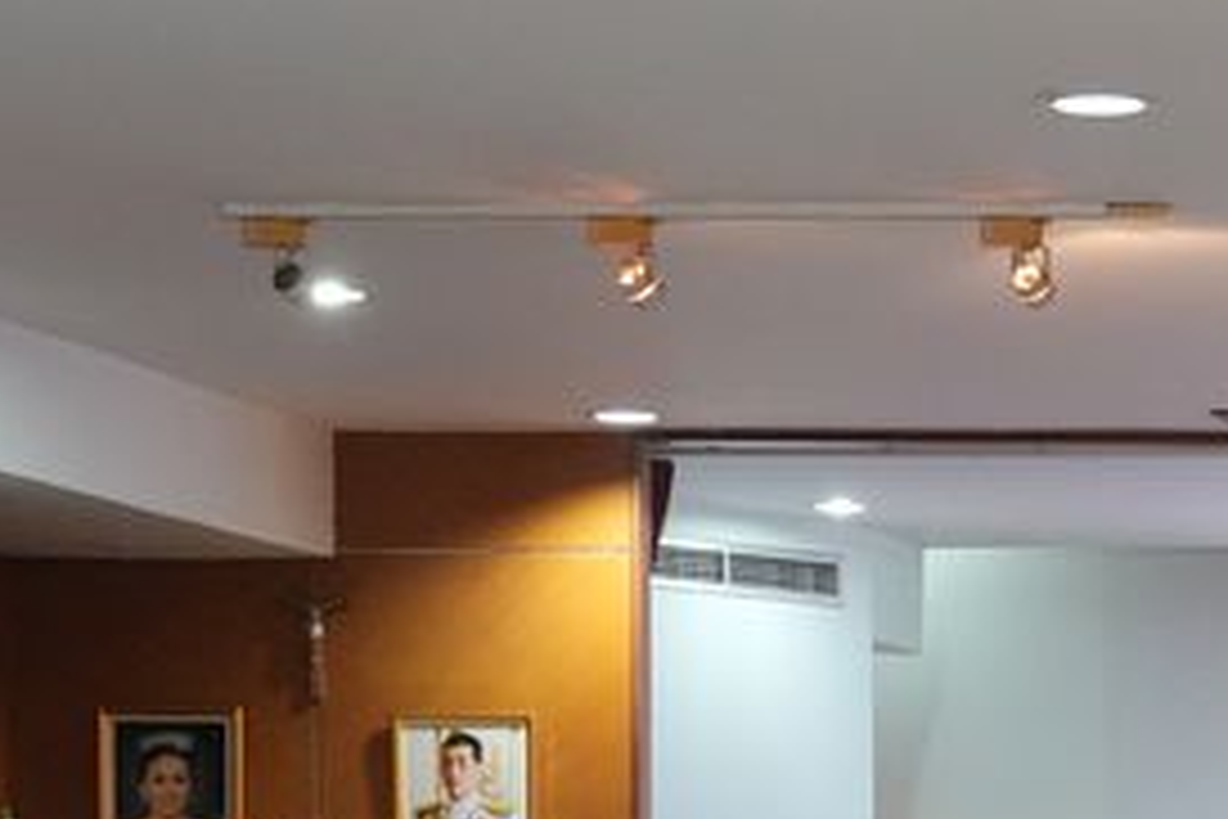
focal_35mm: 154
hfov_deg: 12.5
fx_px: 5253
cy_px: 983
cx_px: 1948
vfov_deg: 8.8
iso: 3200
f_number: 5
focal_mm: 28
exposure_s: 1/125
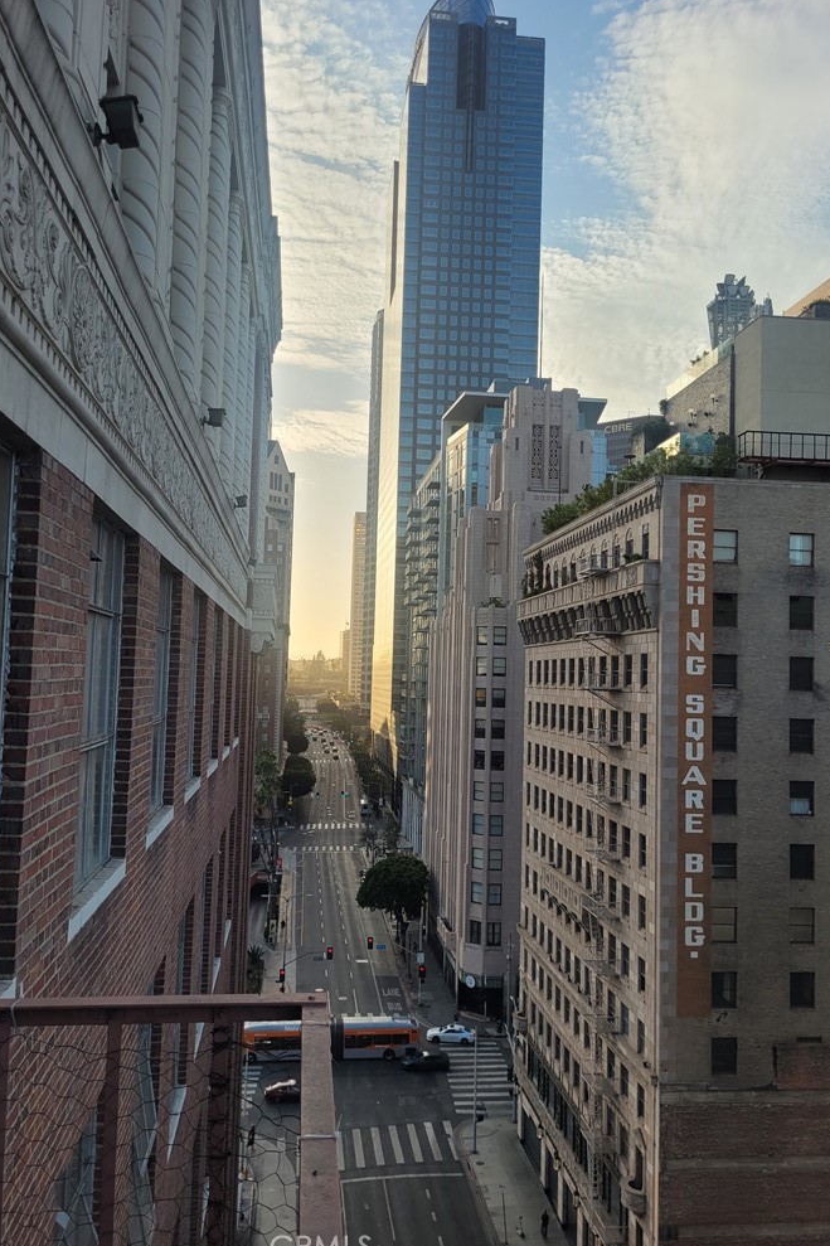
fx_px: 969
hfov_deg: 46.4
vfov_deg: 65.5
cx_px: 395
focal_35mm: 28
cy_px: 620
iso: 40
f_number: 1.8
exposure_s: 1/1022
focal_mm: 5.4
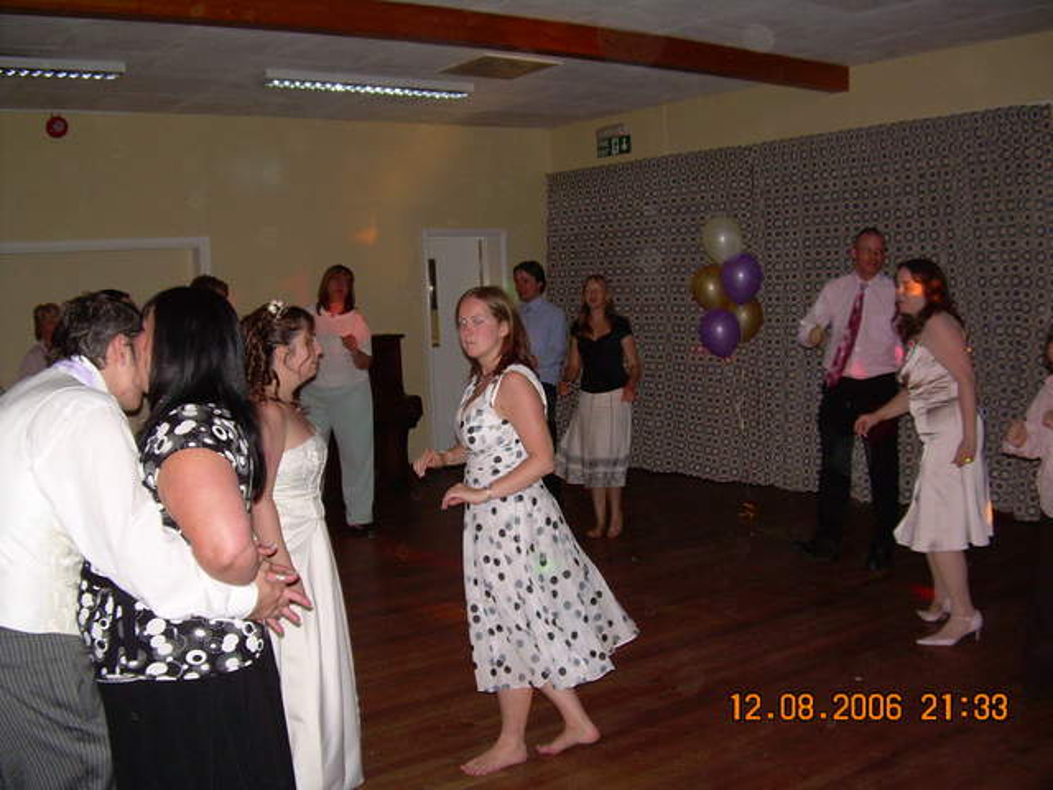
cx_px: 526
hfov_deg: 49.0
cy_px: 395
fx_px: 1156
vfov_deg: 37.7
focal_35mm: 38
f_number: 2.8
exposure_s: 1/60
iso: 200
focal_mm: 6.3
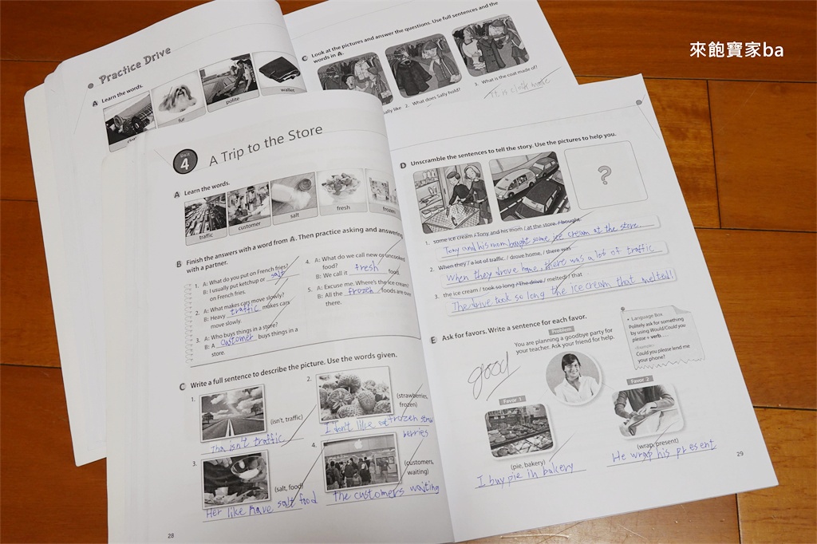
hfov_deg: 55.8
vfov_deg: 38.9
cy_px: 272
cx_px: 408
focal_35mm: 34
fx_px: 771
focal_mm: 12.76
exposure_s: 1/40
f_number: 6.3
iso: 800
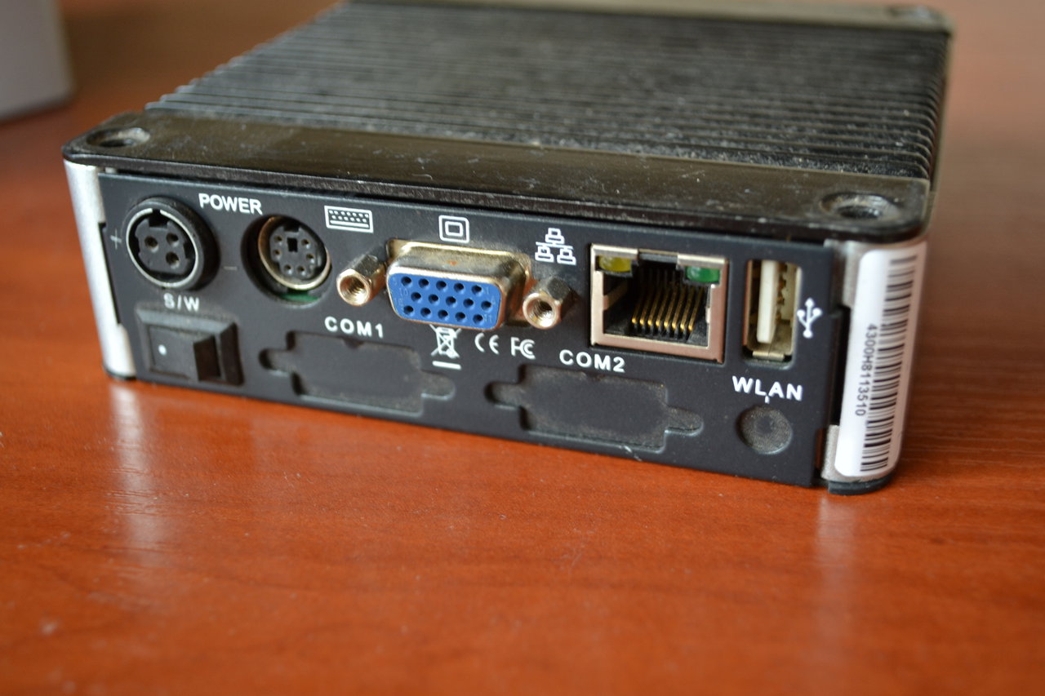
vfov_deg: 29.9
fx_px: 1306
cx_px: 522
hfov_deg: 43.6
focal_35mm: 45
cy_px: 348
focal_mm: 30
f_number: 4.5
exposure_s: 1/3
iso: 400
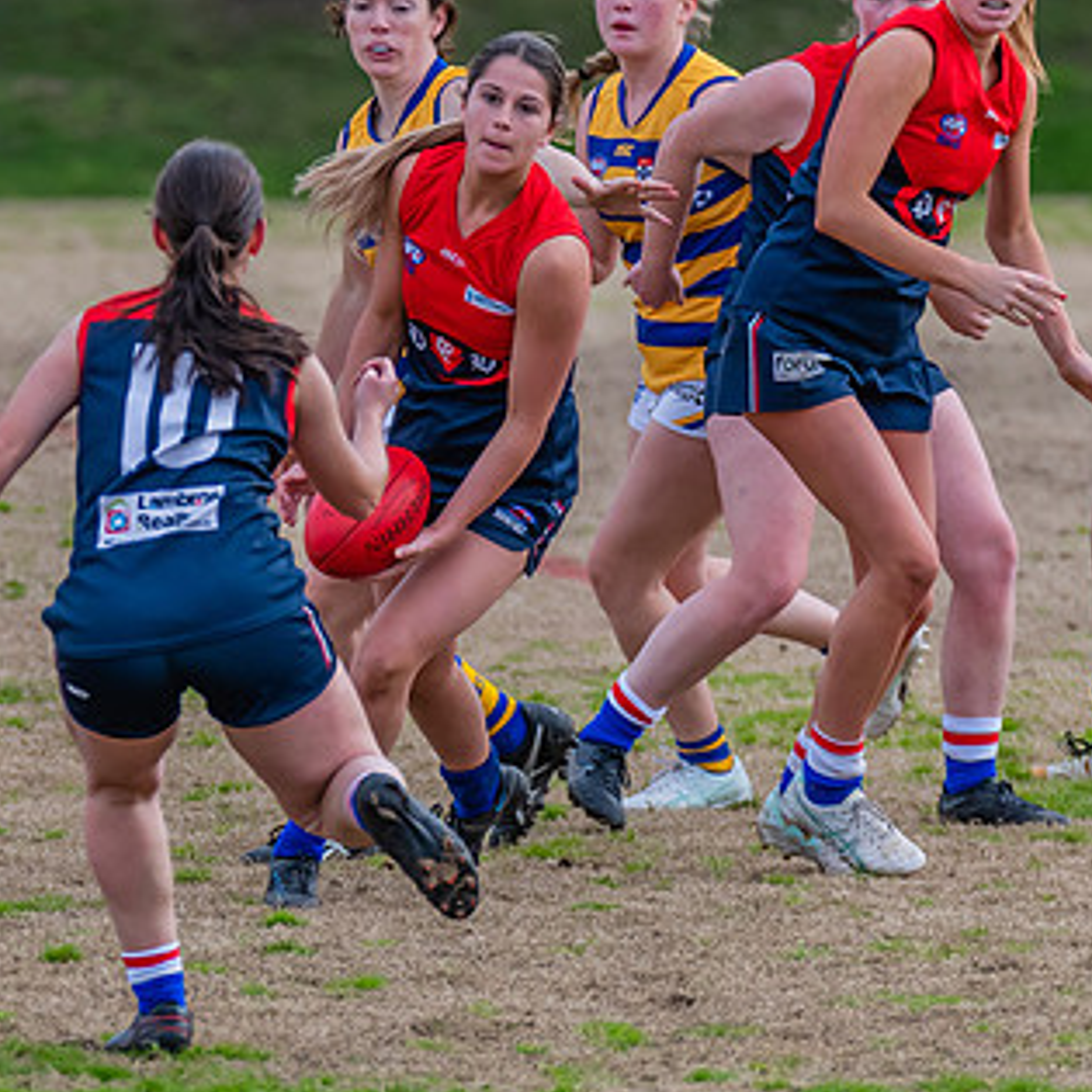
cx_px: 294
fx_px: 31515
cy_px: 608
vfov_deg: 2.0
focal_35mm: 883
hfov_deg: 2.0
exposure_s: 1/1600
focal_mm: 350
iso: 800
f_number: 6
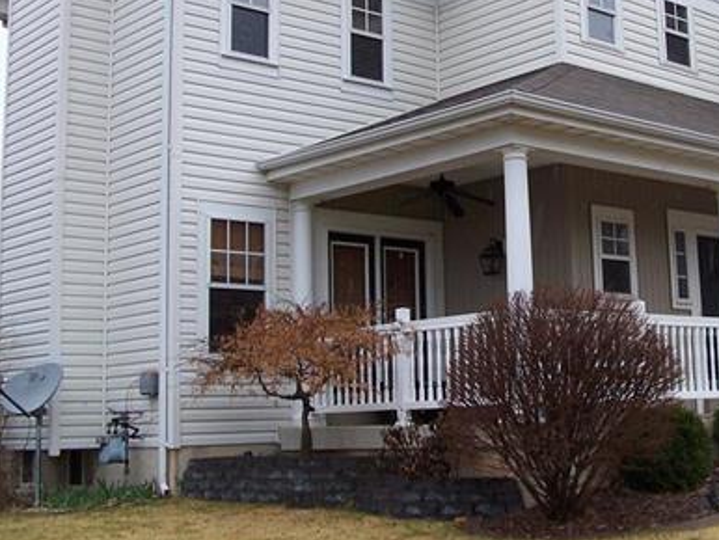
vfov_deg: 25.2
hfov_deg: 32.6
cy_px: 199
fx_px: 1205
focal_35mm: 58
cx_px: 535
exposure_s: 1/350
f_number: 2.8
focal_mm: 6
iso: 80
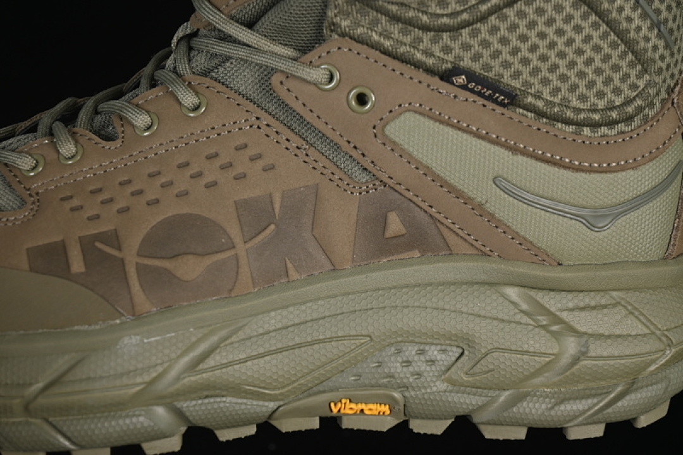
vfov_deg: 18.2
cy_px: 228
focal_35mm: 75
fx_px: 1423
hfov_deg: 27.0
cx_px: 342
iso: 160
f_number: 6.3
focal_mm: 50
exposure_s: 1/50
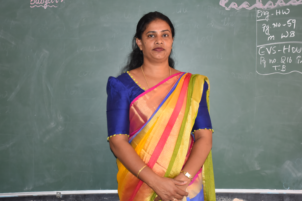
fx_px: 440
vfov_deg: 25.8
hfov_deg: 37.9
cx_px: 151
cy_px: 100
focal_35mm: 52
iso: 800
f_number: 4.8
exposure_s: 1/90
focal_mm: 35
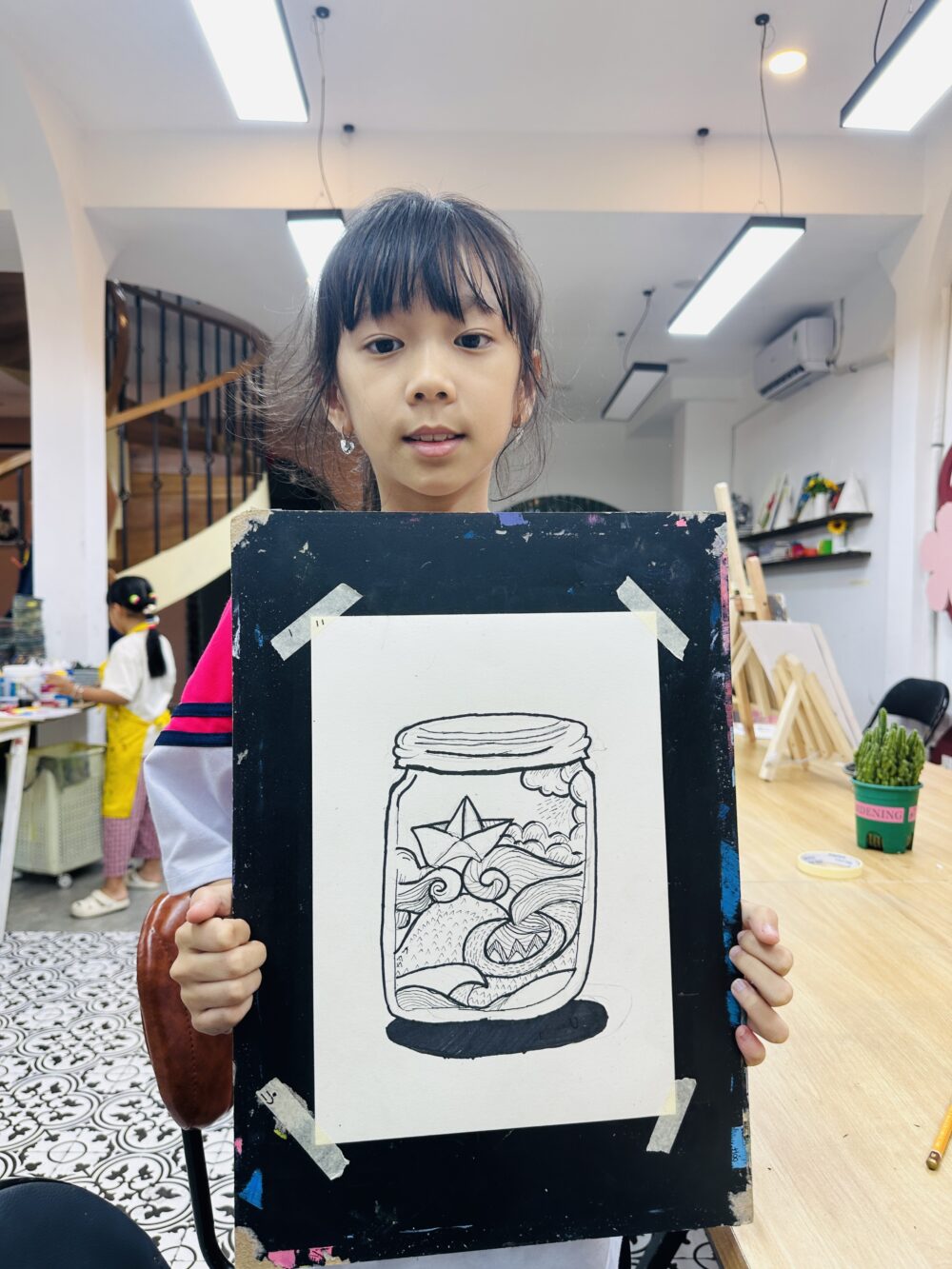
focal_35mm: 24
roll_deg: -1.9
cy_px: 634
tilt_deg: -2.6
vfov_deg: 71.6
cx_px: 476
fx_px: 880
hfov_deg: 56.8
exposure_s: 1/100
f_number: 1.78
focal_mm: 6.86
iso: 64
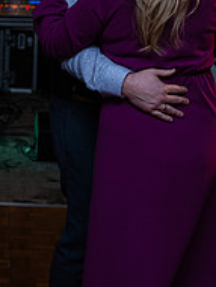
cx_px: -82
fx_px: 1021
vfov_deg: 15.8
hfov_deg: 11.7
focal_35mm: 123
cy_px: 31
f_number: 3.5
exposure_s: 1/160
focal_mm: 42
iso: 1000
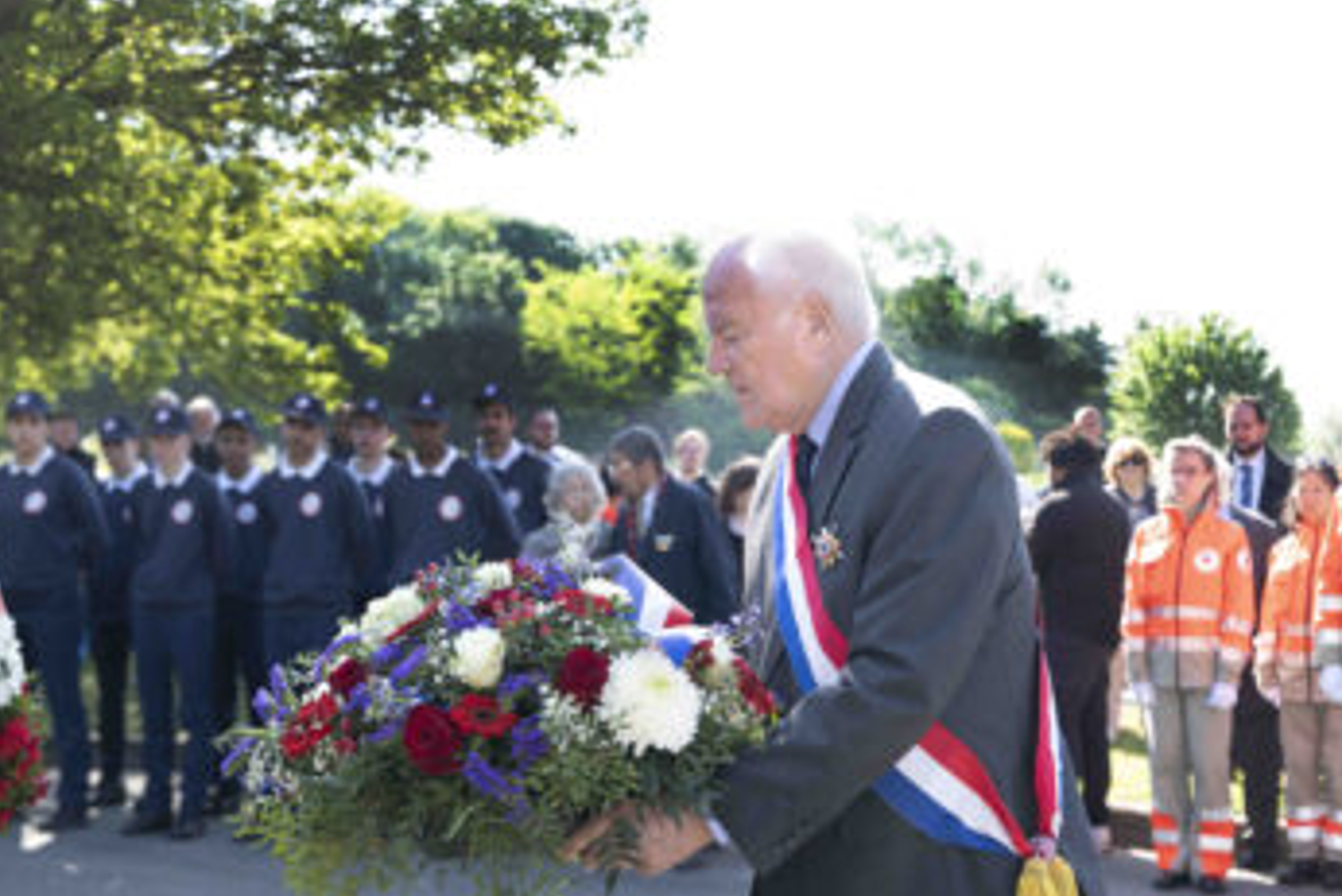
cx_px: 729
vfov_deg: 26.0
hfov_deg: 38.1
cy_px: 456
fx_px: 1939
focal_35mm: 52
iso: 250
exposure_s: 1/250
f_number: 4.5
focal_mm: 45
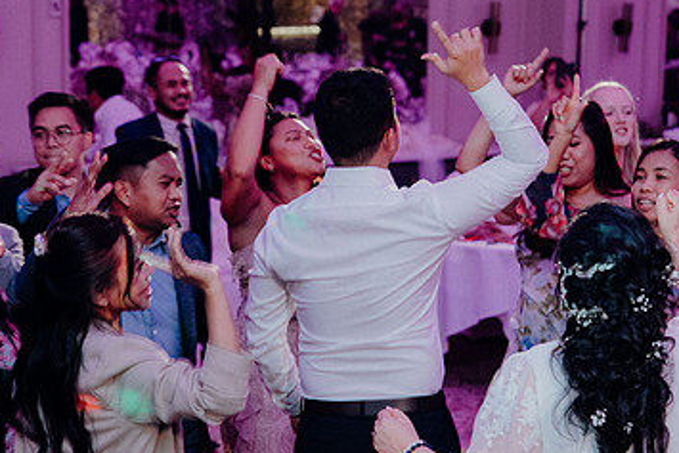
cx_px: 404
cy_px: 295
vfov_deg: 13.3
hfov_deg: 19.8
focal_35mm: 103
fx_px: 1943
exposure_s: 1/160
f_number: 3.5
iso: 3200
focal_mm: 63
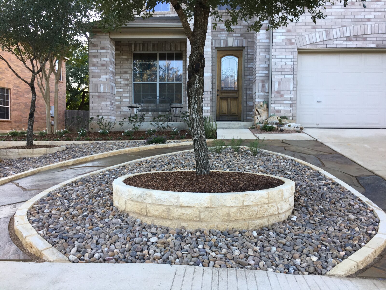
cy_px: 145
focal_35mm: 29
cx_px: 193
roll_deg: -1.3
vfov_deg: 48.2
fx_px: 323
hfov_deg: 61.7
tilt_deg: -0.8
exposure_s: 1/120
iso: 40
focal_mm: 4.15
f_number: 2.2
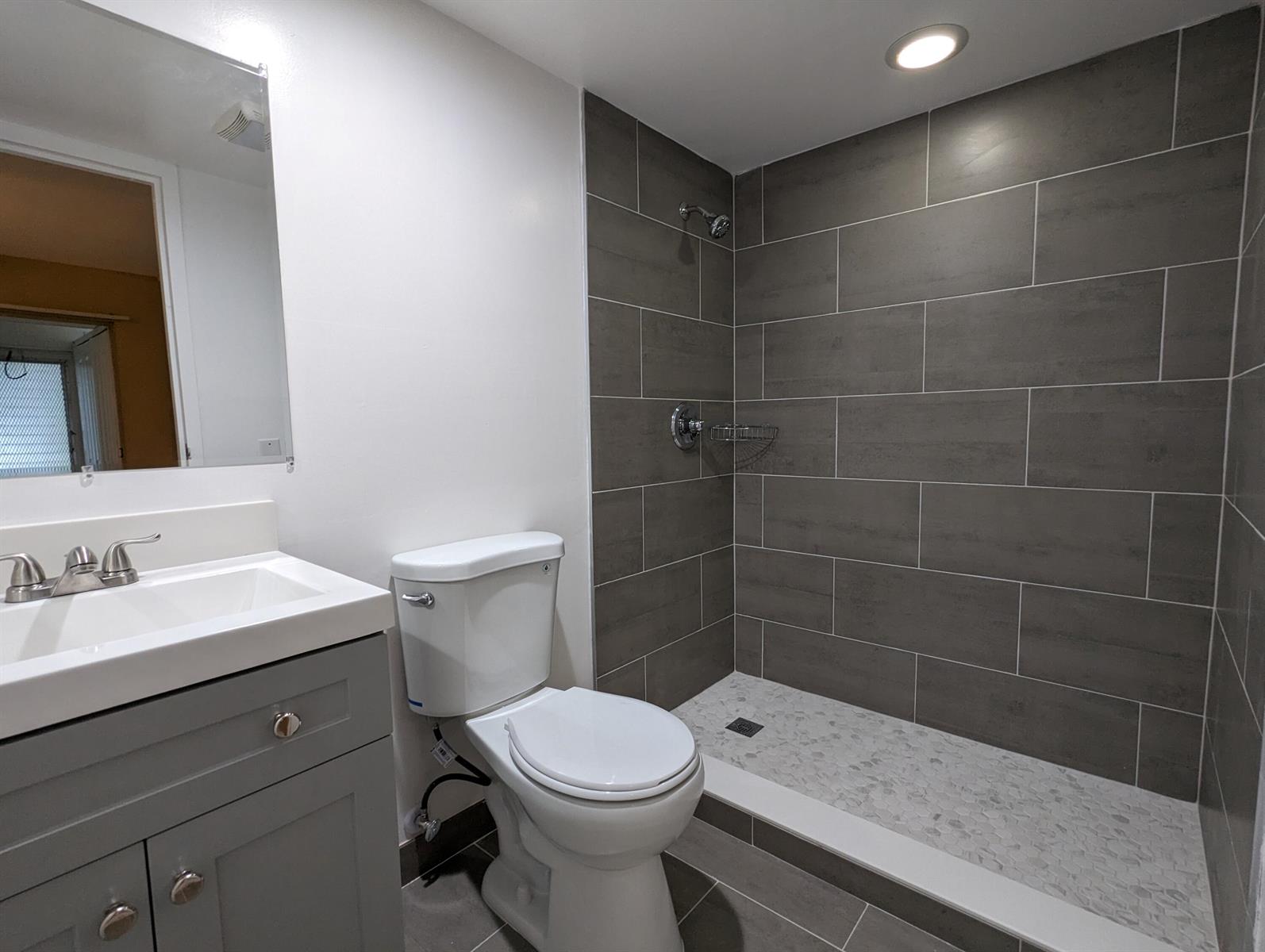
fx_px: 585
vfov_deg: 78.2
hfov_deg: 94.4
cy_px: 476
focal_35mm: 16
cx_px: 632
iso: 74
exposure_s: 1/24
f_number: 2.2
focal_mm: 2.35
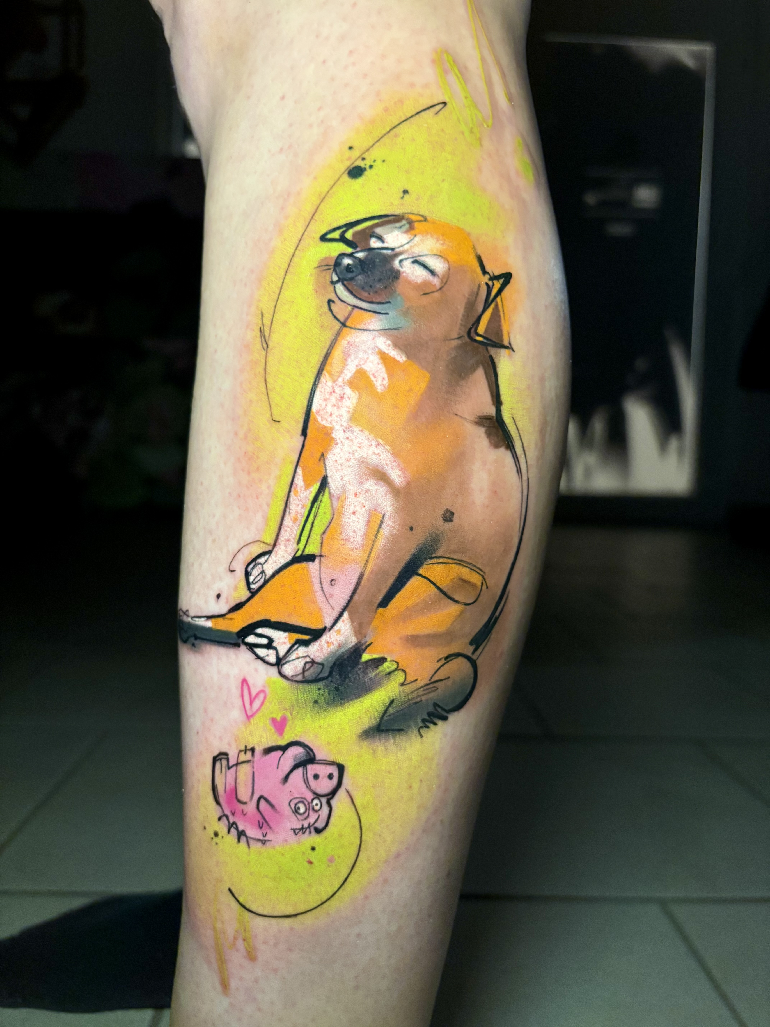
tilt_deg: -4.5
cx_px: 385
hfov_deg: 53.1
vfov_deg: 67.3
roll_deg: -2.7
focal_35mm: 26
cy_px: 514
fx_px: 771
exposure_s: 1/33
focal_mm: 5.96
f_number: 1.6
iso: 500
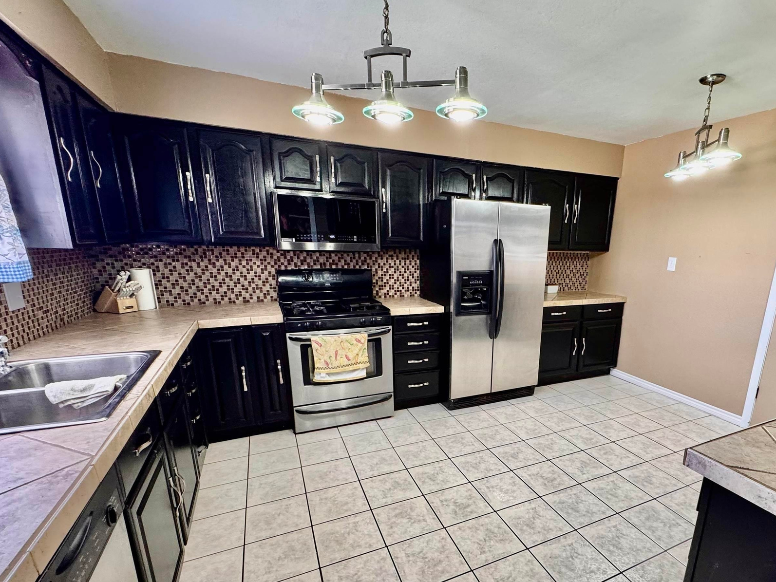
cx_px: 471
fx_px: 404
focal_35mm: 18
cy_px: 348
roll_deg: -1.9
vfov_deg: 70.9
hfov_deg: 86.5
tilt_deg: -15.5
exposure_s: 1/60
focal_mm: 2.22
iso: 200
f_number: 2.2
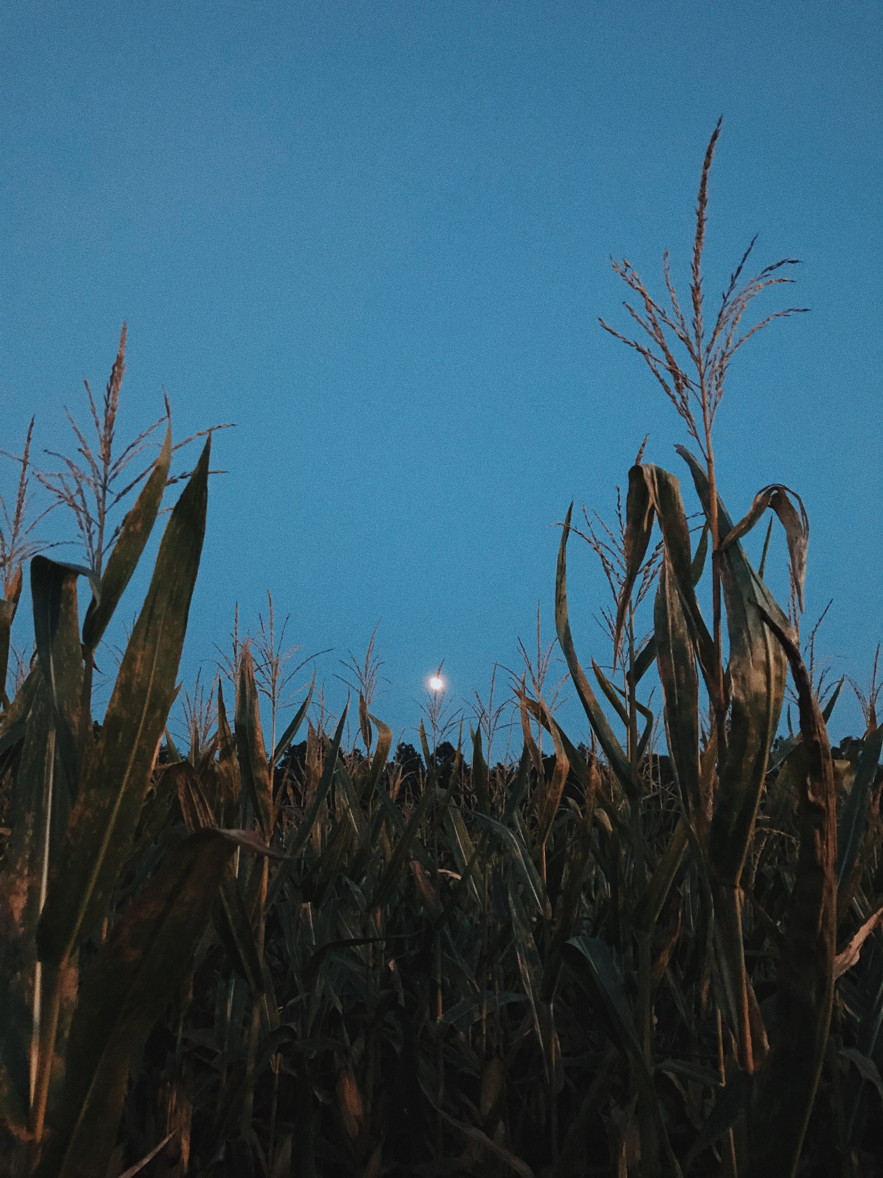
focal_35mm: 28
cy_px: 589
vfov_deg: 63.4
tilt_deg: +19.3
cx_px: 442
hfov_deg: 49.7
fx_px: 952
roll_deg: +0.7
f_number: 1.8
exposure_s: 1/6
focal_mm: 3.99
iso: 80
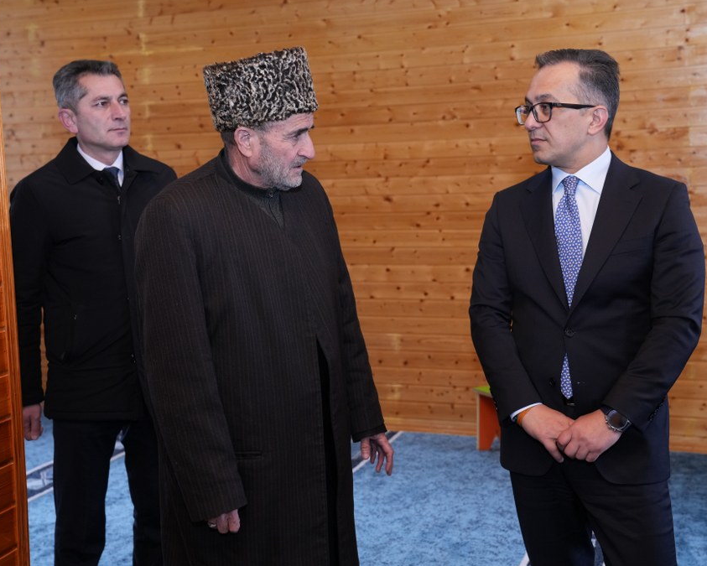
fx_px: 1026
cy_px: 284
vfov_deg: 30.9
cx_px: 351
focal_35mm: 49
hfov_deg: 38.0
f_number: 4
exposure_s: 1/200
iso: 1600
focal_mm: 43
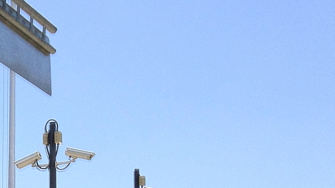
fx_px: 1163
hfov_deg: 14.8
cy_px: 331
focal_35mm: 131
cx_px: -216
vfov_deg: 8.9
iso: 64
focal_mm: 4.28
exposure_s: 1/1623
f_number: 2.4
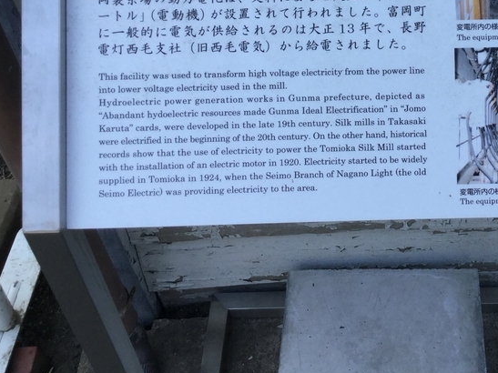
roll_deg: -1.3
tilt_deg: -43.0
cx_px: 405
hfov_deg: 32.3
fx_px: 834
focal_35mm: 58
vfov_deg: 24.4
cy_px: 28
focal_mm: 3.3
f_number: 2.4
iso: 25
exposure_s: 1/384
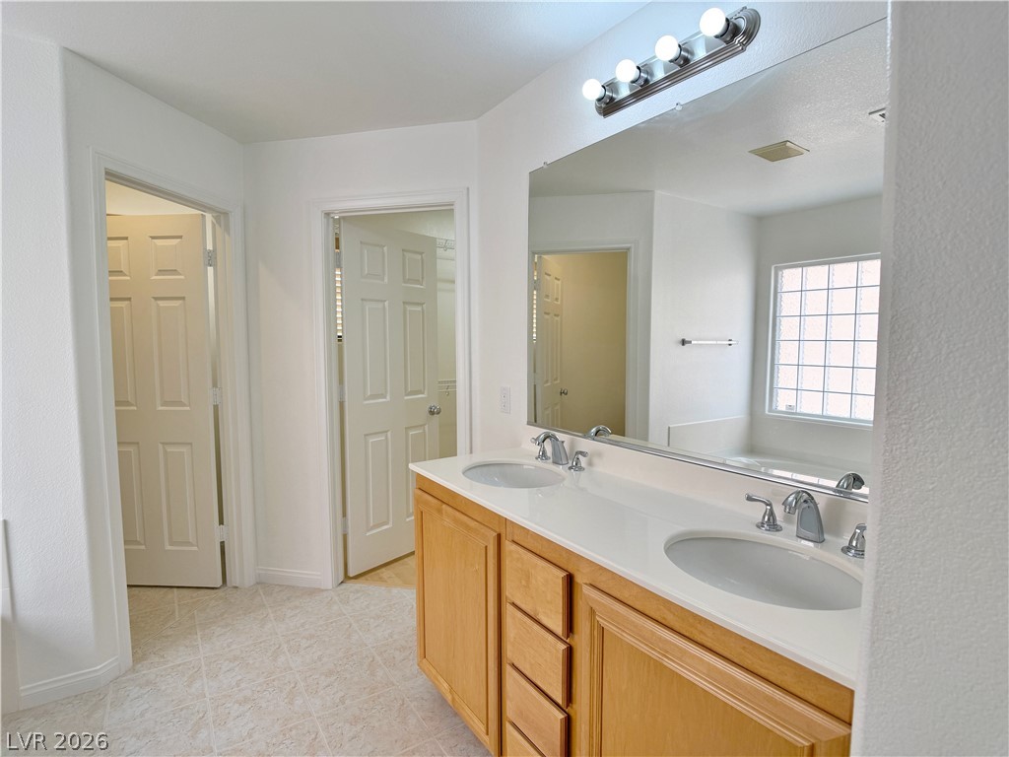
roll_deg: +1.0
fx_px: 700
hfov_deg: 71.6
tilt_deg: -2.8
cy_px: 378
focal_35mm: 24
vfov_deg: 56.8
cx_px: 504
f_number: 1.78
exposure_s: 1/403
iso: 100
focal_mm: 6.76
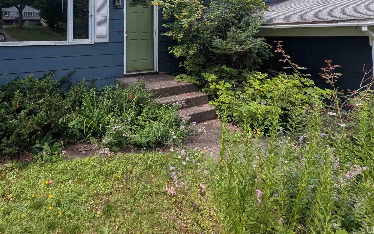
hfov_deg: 80.3
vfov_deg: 50.8
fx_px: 214
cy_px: 24
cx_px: 134
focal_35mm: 21
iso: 48
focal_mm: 1.95
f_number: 2.2
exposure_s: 1/1692
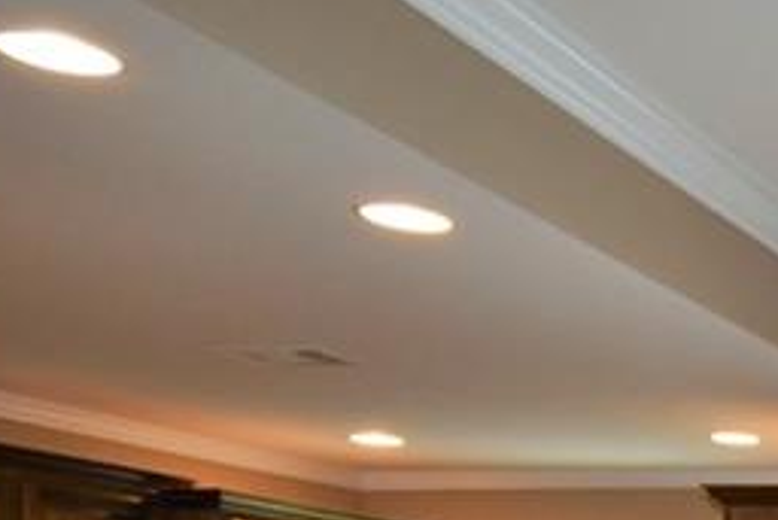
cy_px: 789
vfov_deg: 18.3
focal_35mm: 66
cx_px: 1368
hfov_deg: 21.3
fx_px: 1427
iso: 800
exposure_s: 1/100
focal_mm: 11
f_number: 4.8
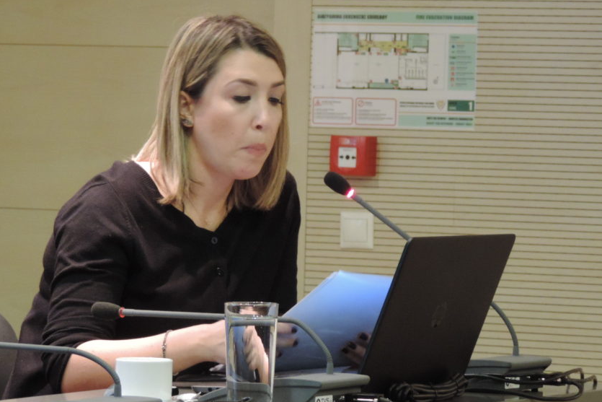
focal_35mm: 236
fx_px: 3947
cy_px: 143
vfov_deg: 5.8
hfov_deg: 8.7
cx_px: 252
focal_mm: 33
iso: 800
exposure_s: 1/15
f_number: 4.6
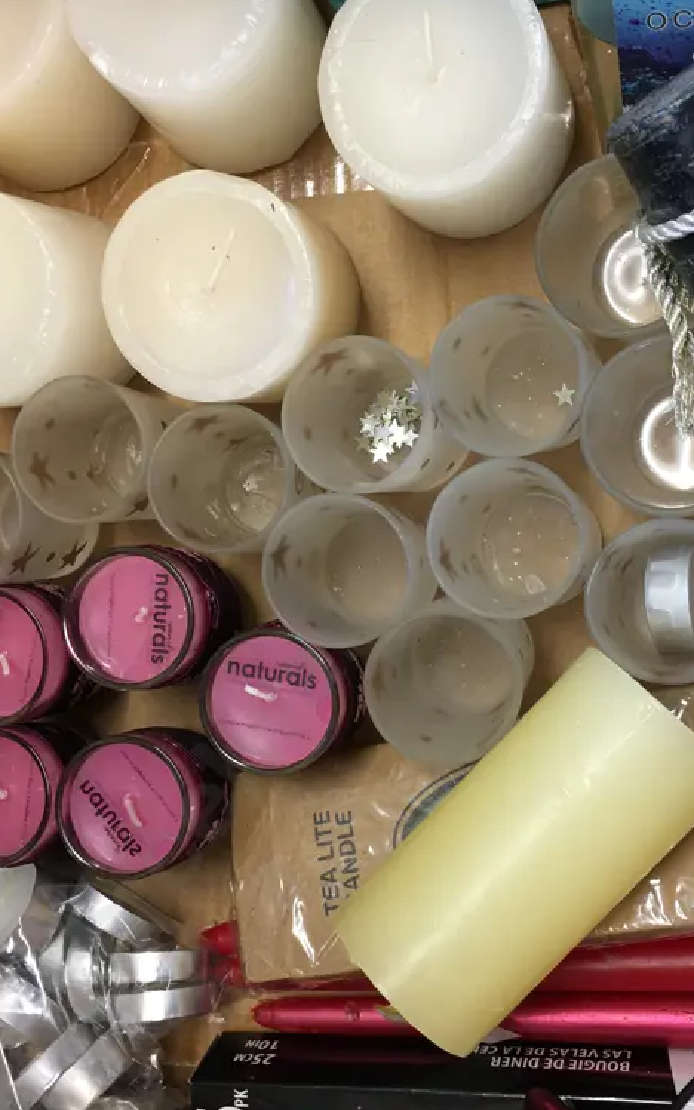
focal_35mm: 42
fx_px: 1271
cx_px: 386
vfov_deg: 47.2
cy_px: 574
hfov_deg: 30.5
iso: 32
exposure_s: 1/17
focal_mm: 4.15
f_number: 2.2
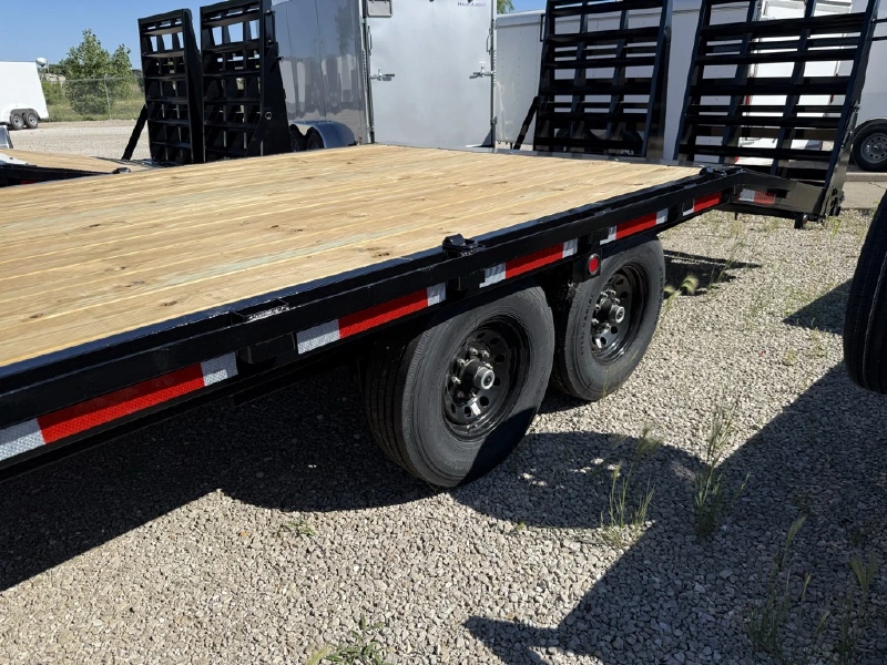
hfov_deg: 71.6
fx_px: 615
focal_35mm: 24
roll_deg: +1.1
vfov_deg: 56.8
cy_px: 332
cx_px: 444
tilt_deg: -22.0
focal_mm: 6.76
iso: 80
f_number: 1.78
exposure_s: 1/4975
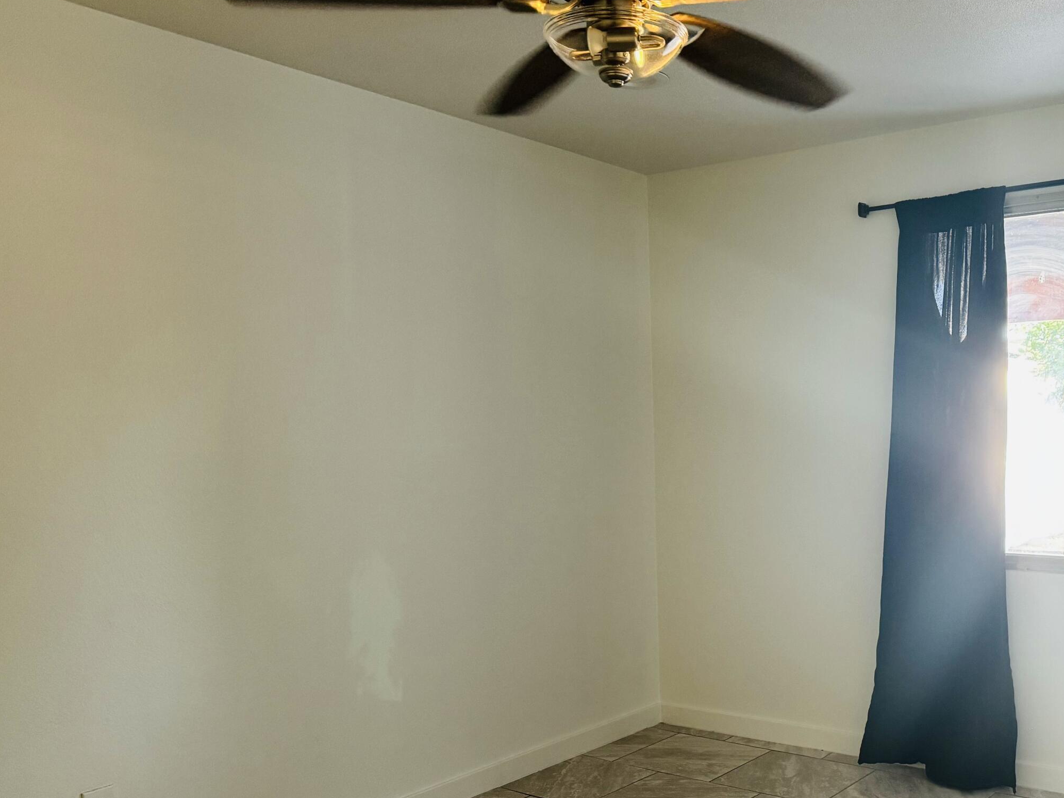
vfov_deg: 39.2
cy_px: 531
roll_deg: +1.2
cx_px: 703
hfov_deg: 50.5
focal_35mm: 36
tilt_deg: -5.8
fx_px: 1107
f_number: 1.78
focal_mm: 6.76
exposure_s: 1/58
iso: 320
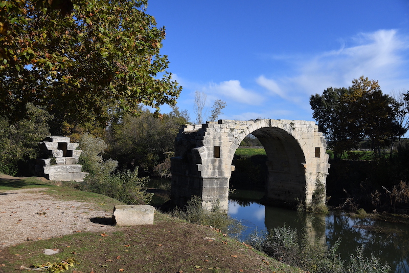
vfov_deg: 35.0
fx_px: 432
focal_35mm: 38
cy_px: 136
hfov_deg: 50.7
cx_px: 204
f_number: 5
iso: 720
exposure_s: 1/8000
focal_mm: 38
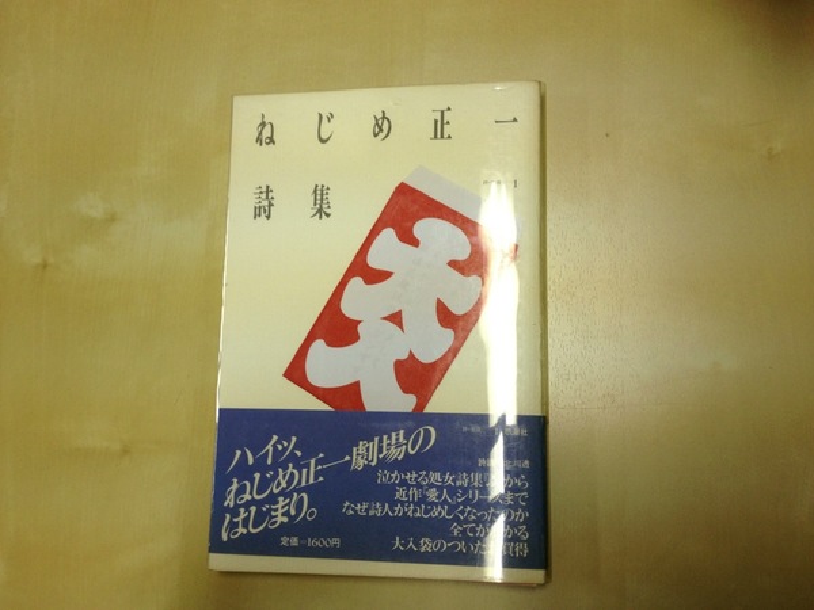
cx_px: 407
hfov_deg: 52.6
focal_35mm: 35
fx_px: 823
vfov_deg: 40.7
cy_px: 305
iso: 64
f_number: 2.4
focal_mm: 4.28
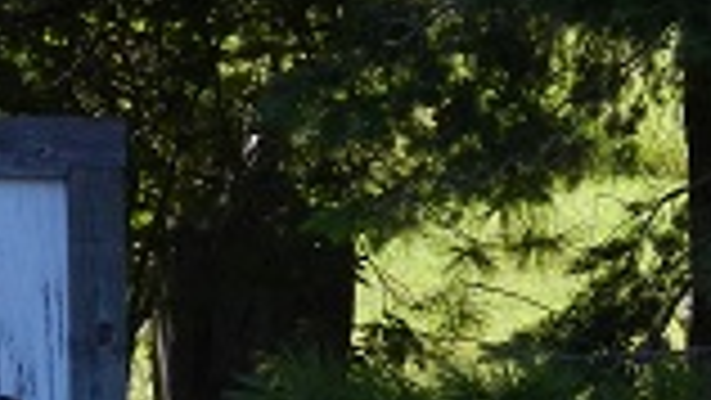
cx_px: -194
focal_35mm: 438
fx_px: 8260
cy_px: 593
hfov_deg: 4.9
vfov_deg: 2.8
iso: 160
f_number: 5
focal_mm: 19.1
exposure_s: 1/250
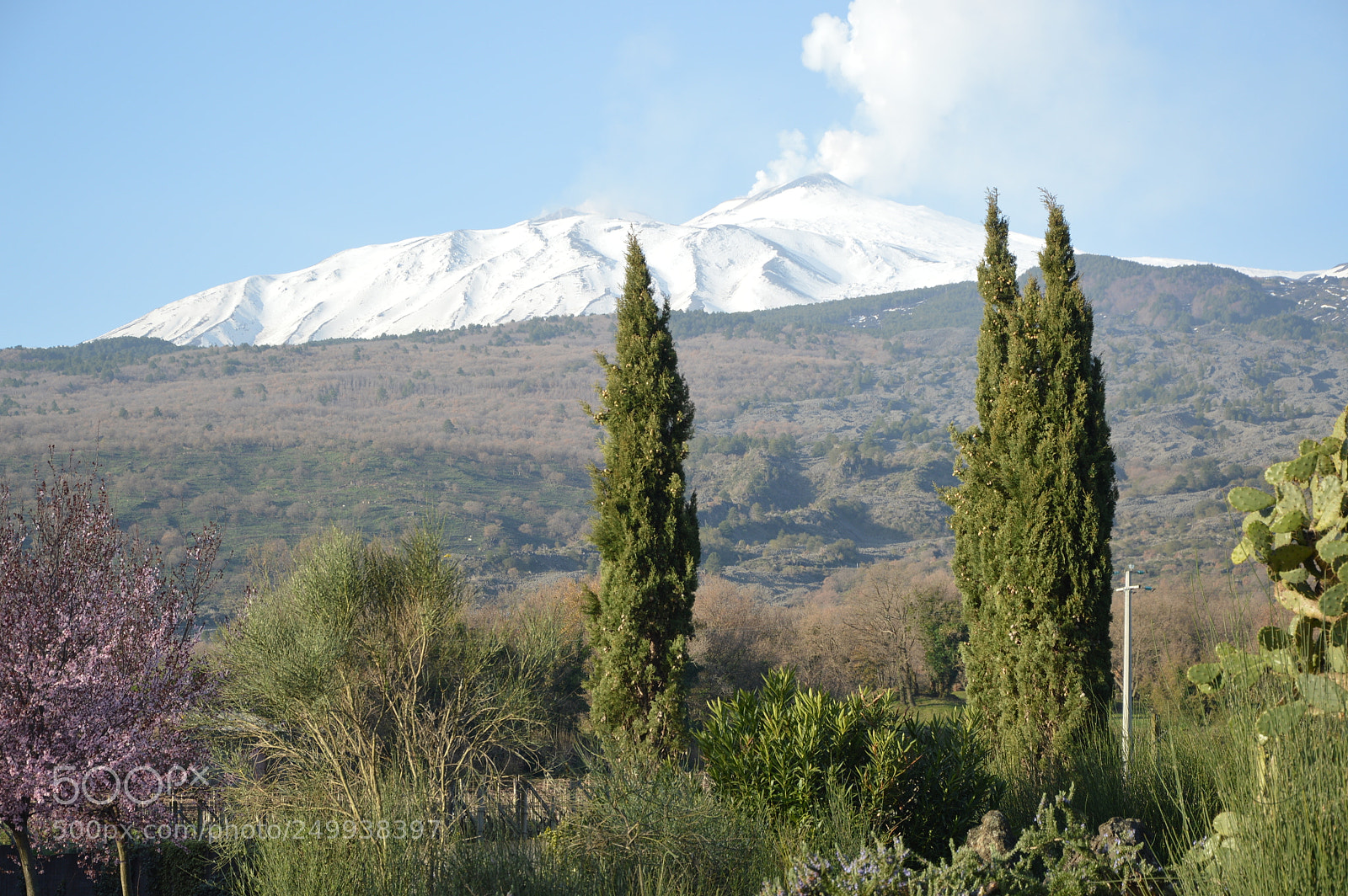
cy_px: 448
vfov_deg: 13.0
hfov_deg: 19.5
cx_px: 674
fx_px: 3928
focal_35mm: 105
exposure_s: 1/160
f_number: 6.3
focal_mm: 70
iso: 100
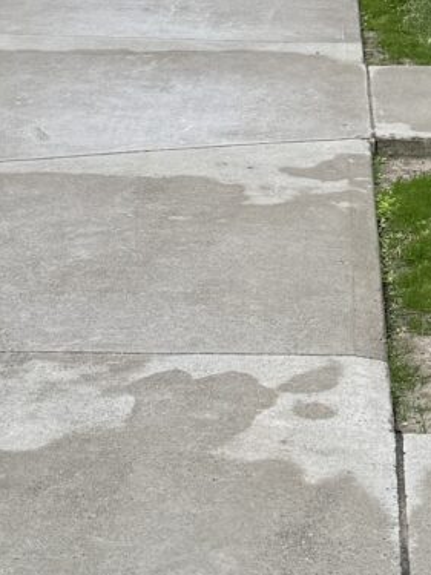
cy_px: -175
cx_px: 587
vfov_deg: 15.3
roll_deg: -1.7
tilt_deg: -0.1
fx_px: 2043
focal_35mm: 123
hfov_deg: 11.7
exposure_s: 1/1395
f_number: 1.78
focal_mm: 6.76
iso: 80
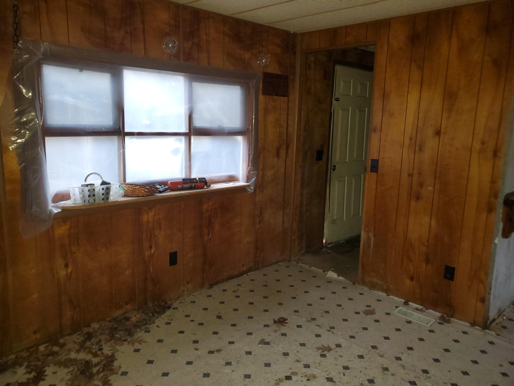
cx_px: 257
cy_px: 193
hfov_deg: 67.3
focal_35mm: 26
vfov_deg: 53.1
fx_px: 386
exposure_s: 1/17
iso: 160
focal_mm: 4.3
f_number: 1.5
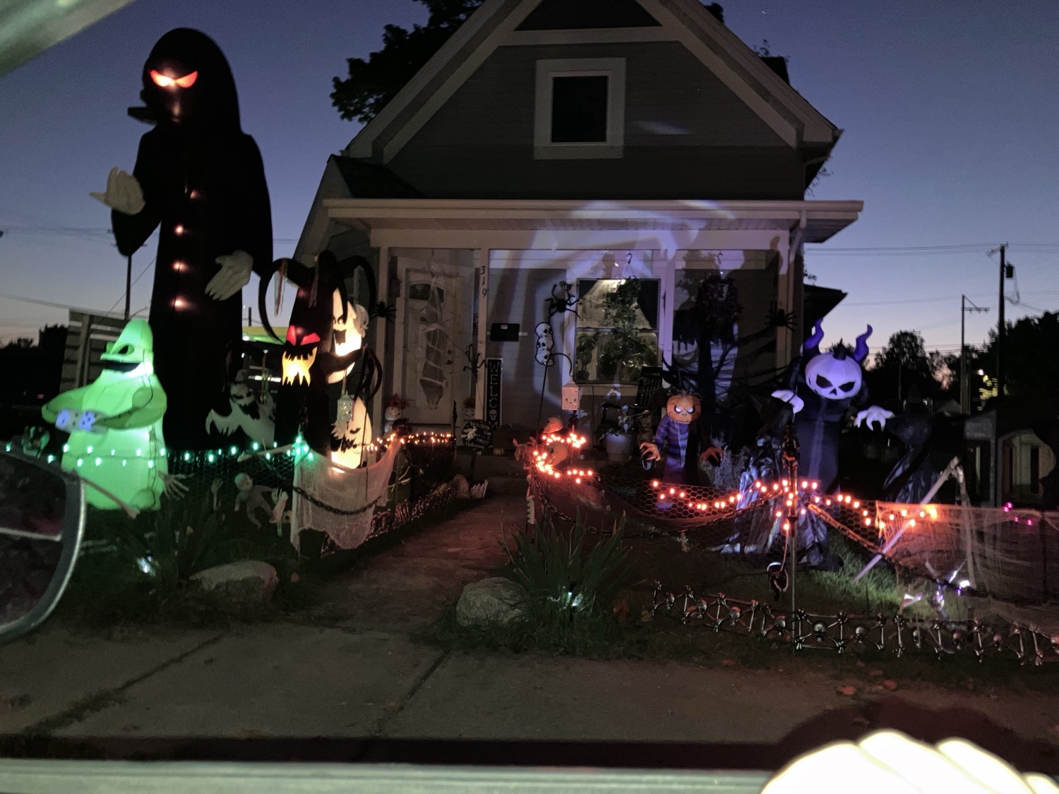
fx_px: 857
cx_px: 530
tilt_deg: +0.3
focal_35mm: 28
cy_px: 397
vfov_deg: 49.7
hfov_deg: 63.4
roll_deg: -1.8
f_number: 1.8
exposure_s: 1/4
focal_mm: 3.99
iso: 200
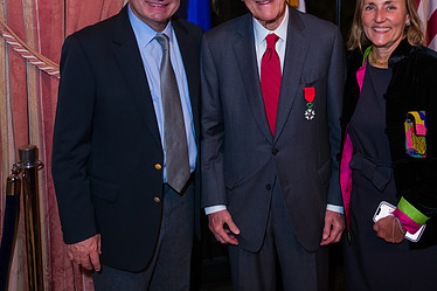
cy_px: 70
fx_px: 546
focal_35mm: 45
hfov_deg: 43.3
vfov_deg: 29.3
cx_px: 275
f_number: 3.2
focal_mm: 29
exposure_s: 1/100
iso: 3200
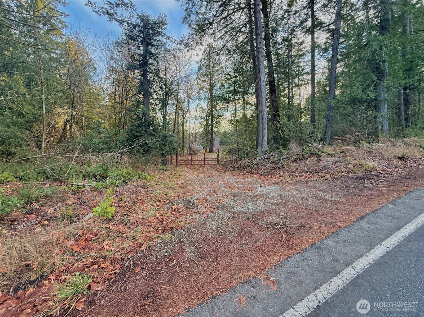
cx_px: 212
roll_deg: +0.3
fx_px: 171
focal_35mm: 14
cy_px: 158
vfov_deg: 85.6
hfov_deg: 102.1
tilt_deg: -0.2
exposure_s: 1/99
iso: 80
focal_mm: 2.22
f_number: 2.2
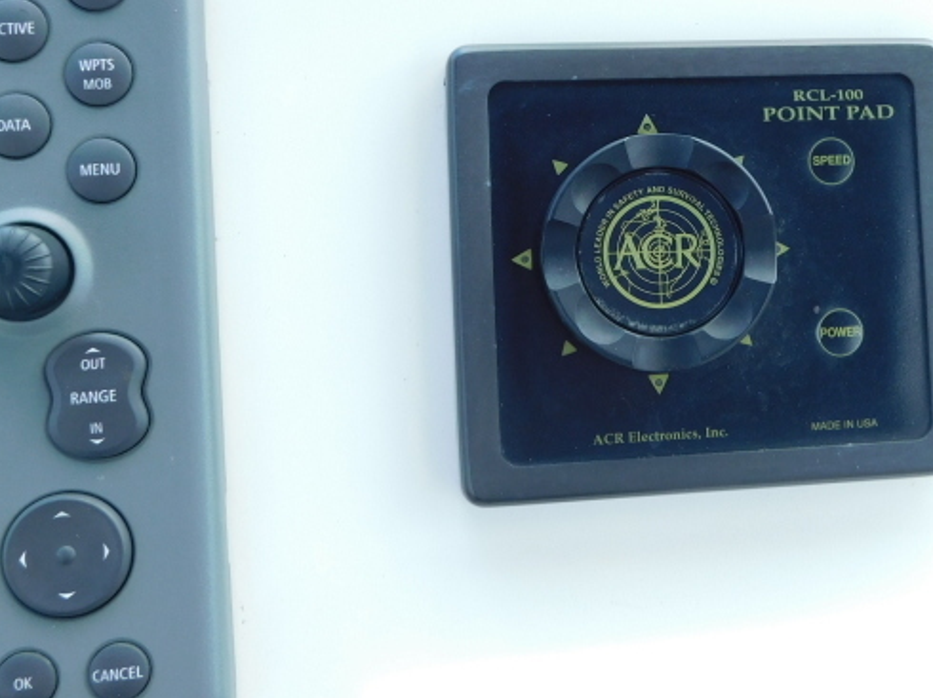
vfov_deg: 29.3
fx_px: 1320
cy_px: 205
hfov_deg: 38.2
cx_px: 670
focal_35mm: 49
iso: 125
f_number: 3.2
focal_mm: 5.3
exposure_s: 1/160
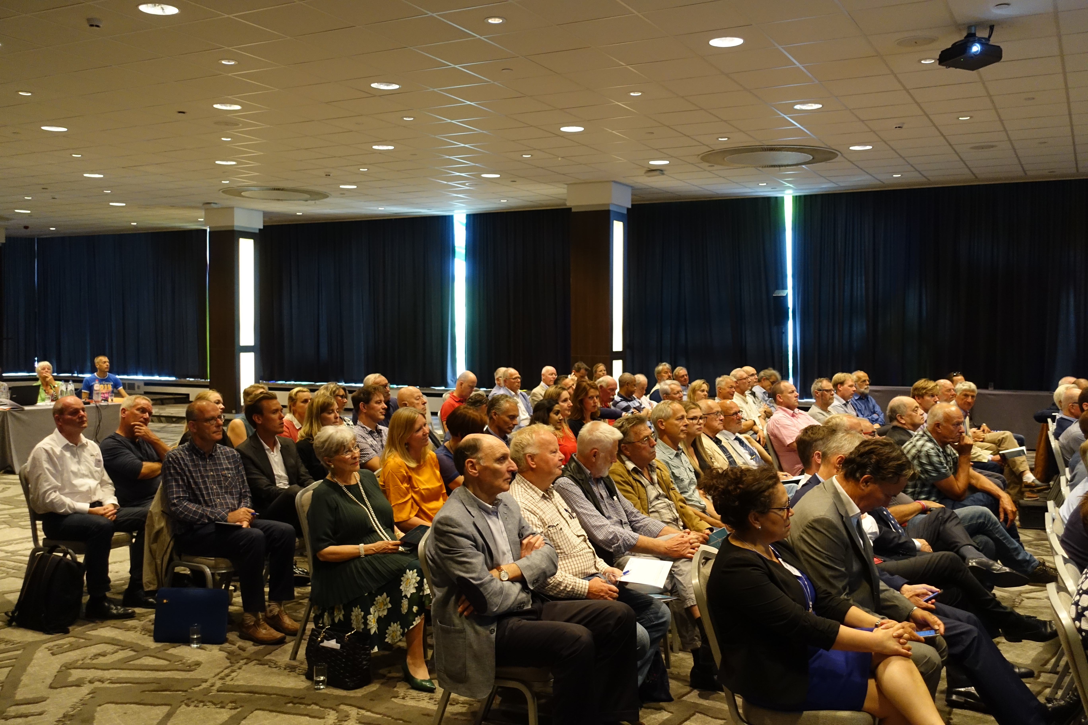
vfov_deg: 40.0
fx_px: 997
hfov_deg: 57.2
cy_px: 362
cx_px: 544
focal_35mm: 33
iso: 1000
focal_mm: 12.2
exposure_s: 1/30
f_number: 2.8
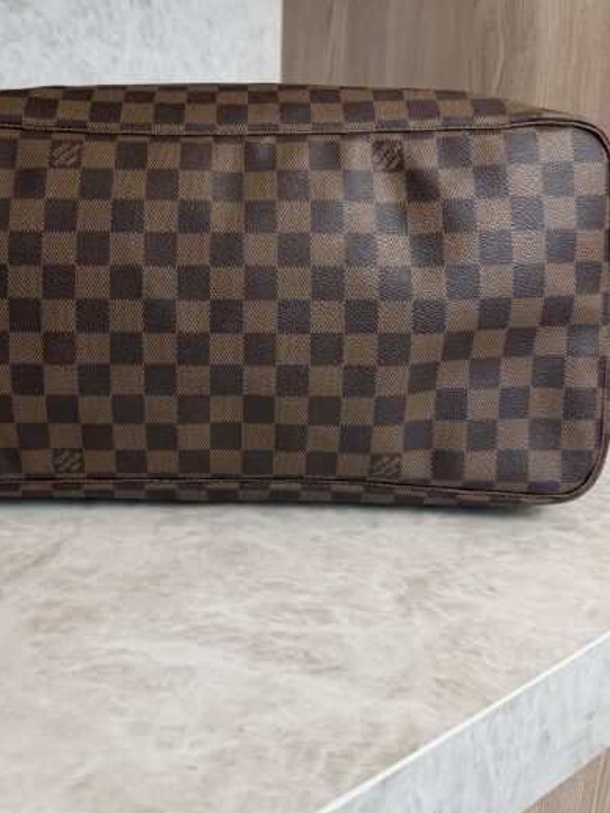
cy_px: 273
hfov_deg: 38.4
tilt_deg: -12.7
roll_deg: -0.9
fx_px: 870
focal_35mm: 37
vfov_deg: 49.3
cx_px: 229
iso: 100
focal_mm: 6.76
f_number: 1.78
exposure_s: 1/120
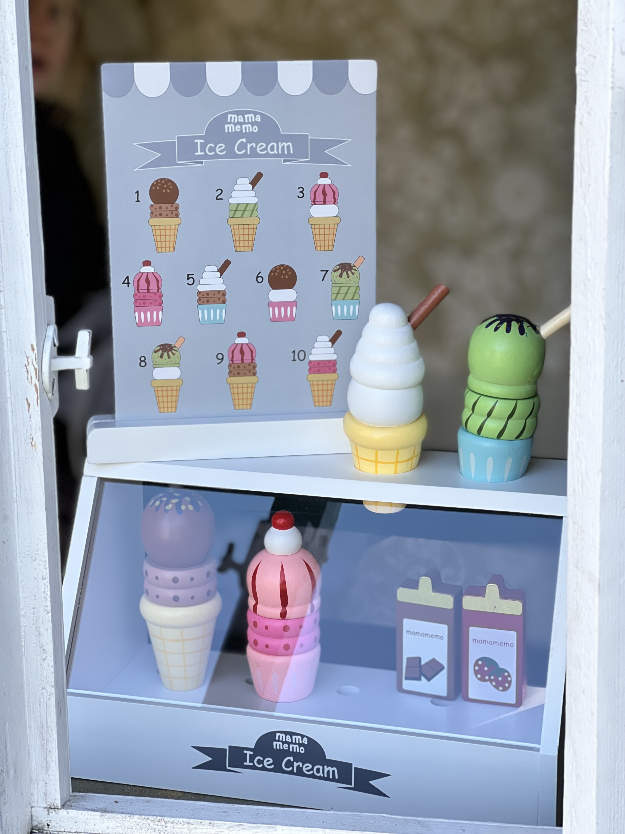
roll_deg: +1.0
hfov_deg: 19.1
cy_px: 417
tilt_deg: -14.2
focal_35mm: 77
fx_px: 1854
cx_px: 312
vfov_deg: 25.3
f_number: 2.8
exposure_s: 1/121
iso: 50
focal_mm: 9
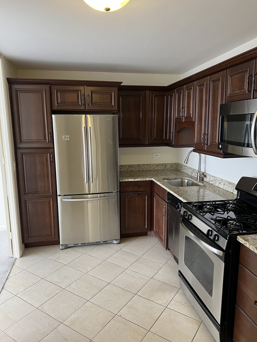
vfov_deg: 67.3
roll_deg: +0.4
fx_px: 257
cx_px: 128
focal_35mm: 26
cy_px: 171
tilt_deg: -9.9
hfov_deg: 53.1
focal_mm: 5.7
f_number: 1.5
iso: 125
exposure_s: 1/60
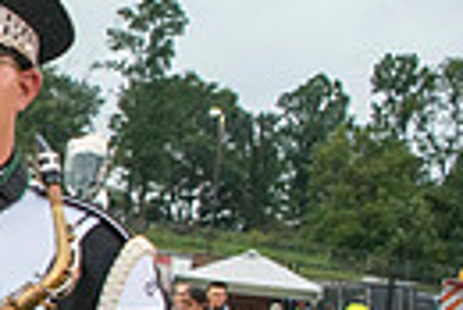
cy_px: 244
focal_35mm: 107
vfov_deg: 12.8
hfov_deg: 15.3
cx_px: -467
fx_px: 1378
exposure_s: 1/800
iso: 2000
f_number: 3.2
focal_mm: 24
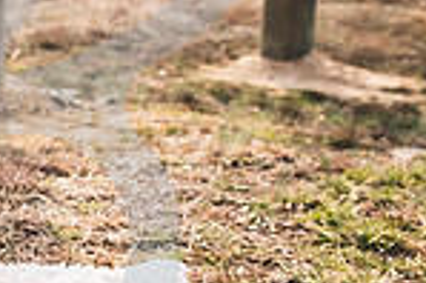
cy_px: 116
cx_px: -154
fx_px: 1123
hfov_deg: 19.5
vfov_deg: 14.4
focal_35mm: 95
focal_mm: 24
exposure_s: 1/500
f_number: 2.8
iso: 100
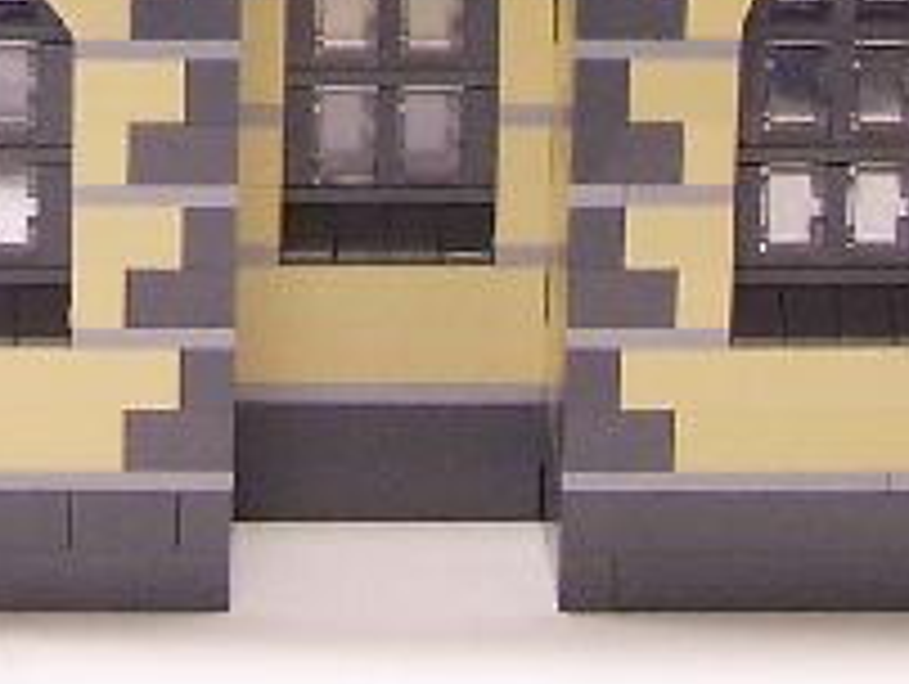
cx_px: -166
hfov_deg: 7.6
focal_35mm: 258
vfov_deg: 5.6
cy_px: -680
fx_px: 6783
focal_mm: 8.5
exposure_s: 1/6
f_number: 3
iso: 80
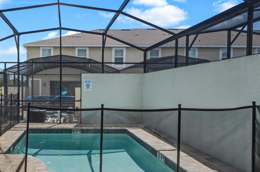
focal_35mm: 23
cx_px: 67
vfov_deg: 54.9
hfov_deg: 71.4
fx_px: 166
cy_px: 90
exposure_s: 1/400
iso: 200
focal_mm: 10
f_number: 8
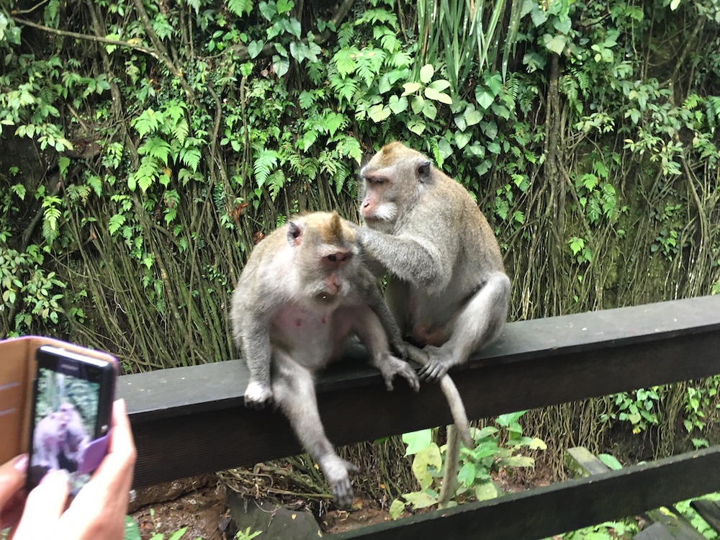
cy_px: 270
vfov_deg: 48.2
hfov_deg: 61.7
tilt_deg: -25.3
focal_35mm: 29
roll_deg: -2.9
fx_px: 603
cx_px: 360
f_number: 2.2
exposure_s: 1/33
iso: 160
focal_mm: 4.15
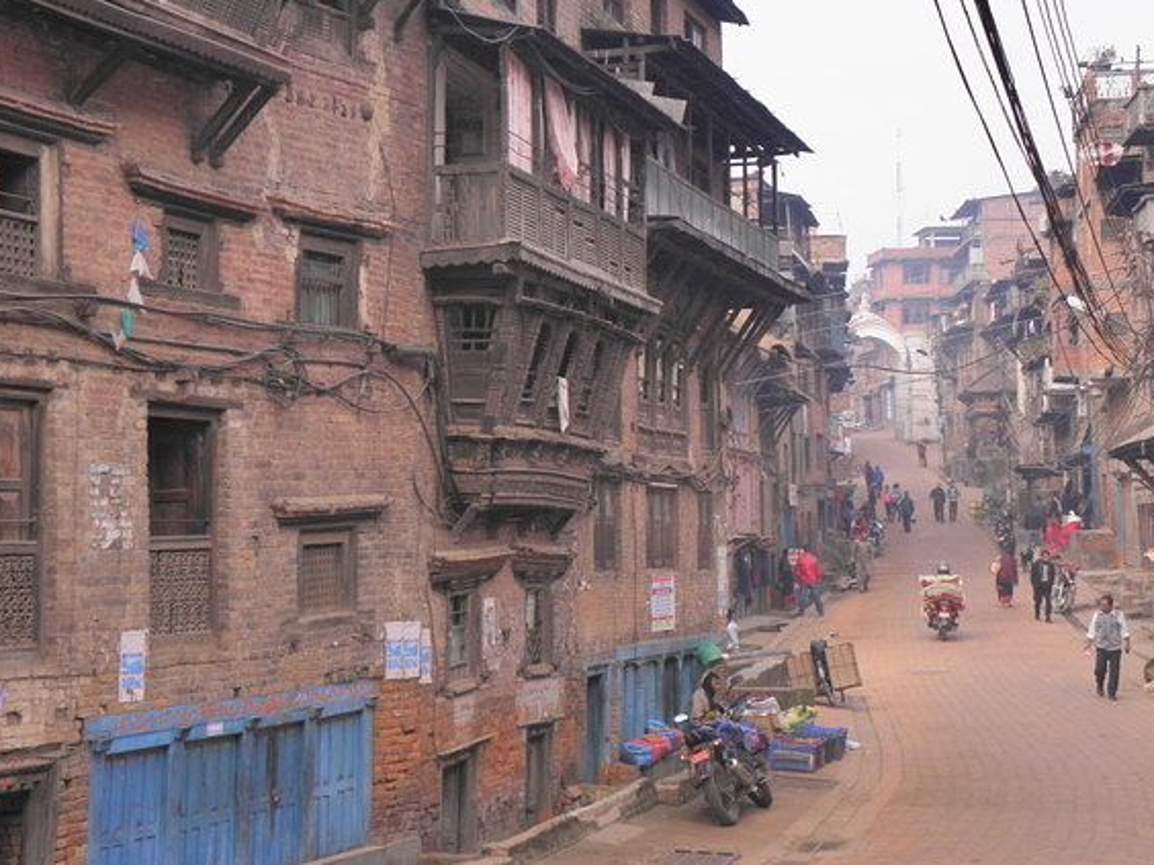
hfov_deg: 29.0
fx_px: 2234
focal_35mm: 67
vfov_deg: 21.9
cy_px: 380
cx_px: 579
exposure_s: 1/125
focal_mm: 10.65
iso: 64
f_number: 3.6
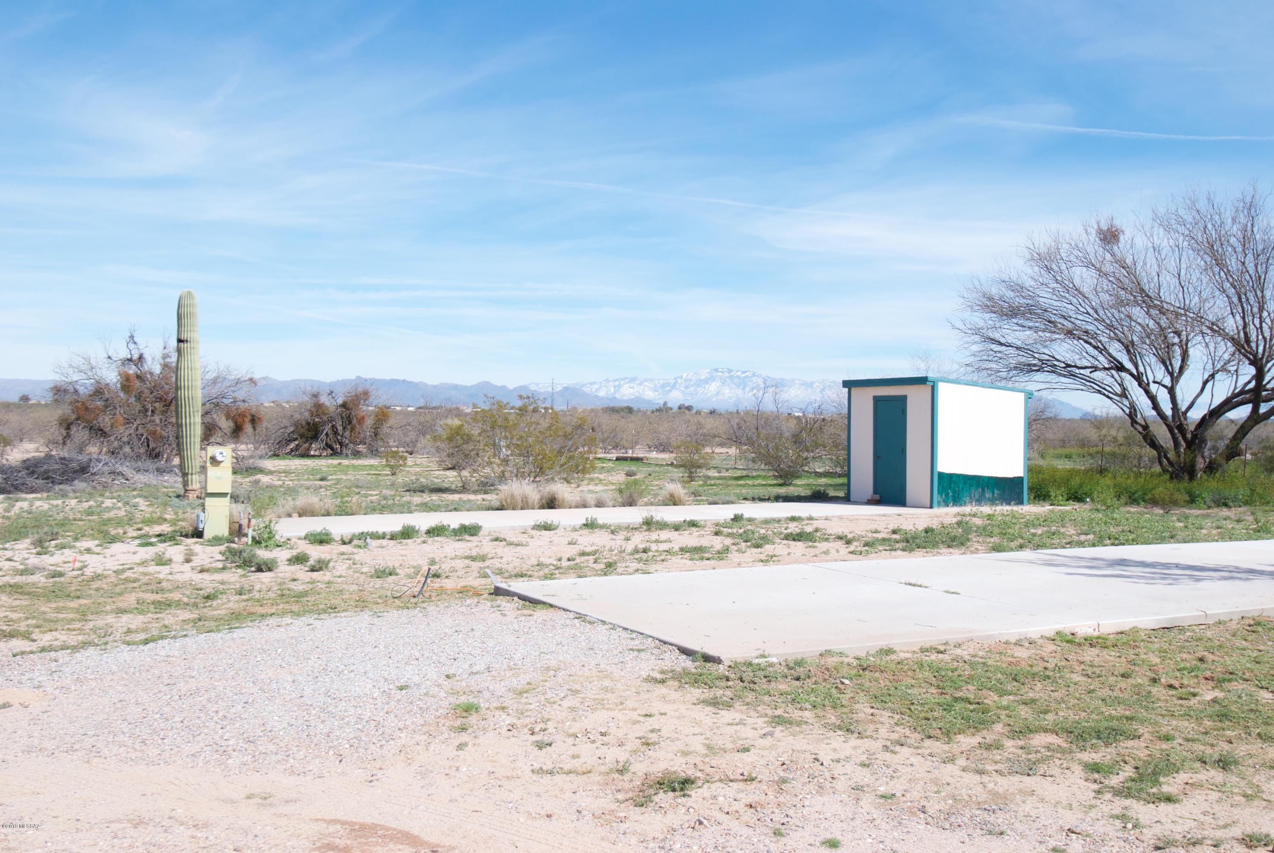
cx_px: 637
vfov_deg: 37.0
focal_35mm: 36
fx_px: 1275
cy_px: 426
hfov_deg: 53.1
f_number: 10
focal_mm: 24
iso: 400
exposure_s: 1/640
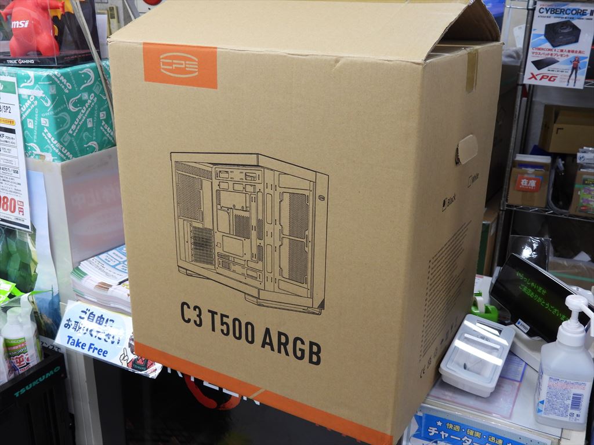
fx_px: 601
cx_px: 297
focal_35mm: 35
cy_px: 222
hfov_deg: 52.6
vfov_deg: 40.7
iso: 160
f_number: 3.2
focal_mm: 6.2
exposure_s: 1/30
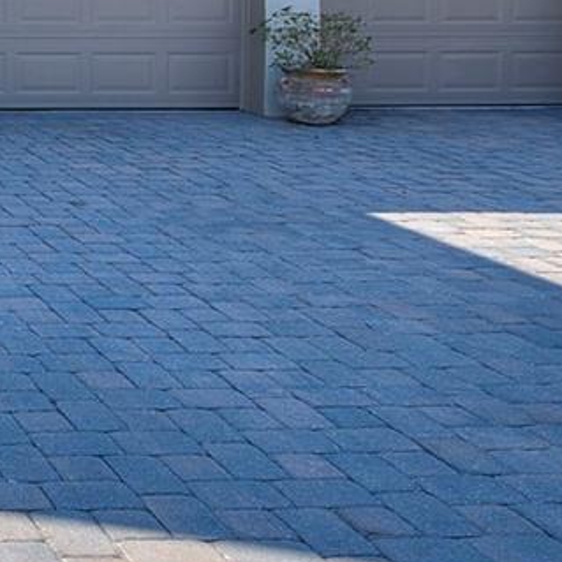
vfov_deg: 25.3
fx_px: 1176
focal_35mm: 64
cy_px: -25
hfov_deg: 20.4
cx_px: -409
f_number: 4.5
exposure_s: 1/320
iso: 100
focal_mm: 10
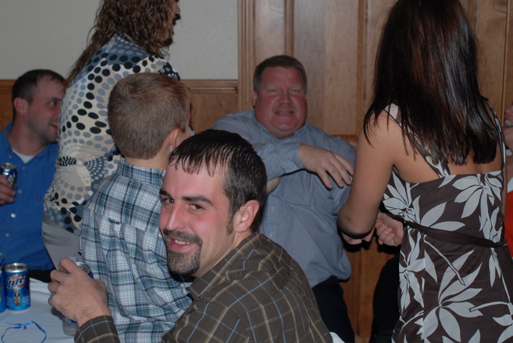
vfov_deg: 22.7
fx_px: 856
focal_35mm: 60
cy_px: 172
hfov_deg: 33.4
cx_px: 256
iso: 200
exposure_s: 1/30
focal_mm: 40
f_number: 3.5
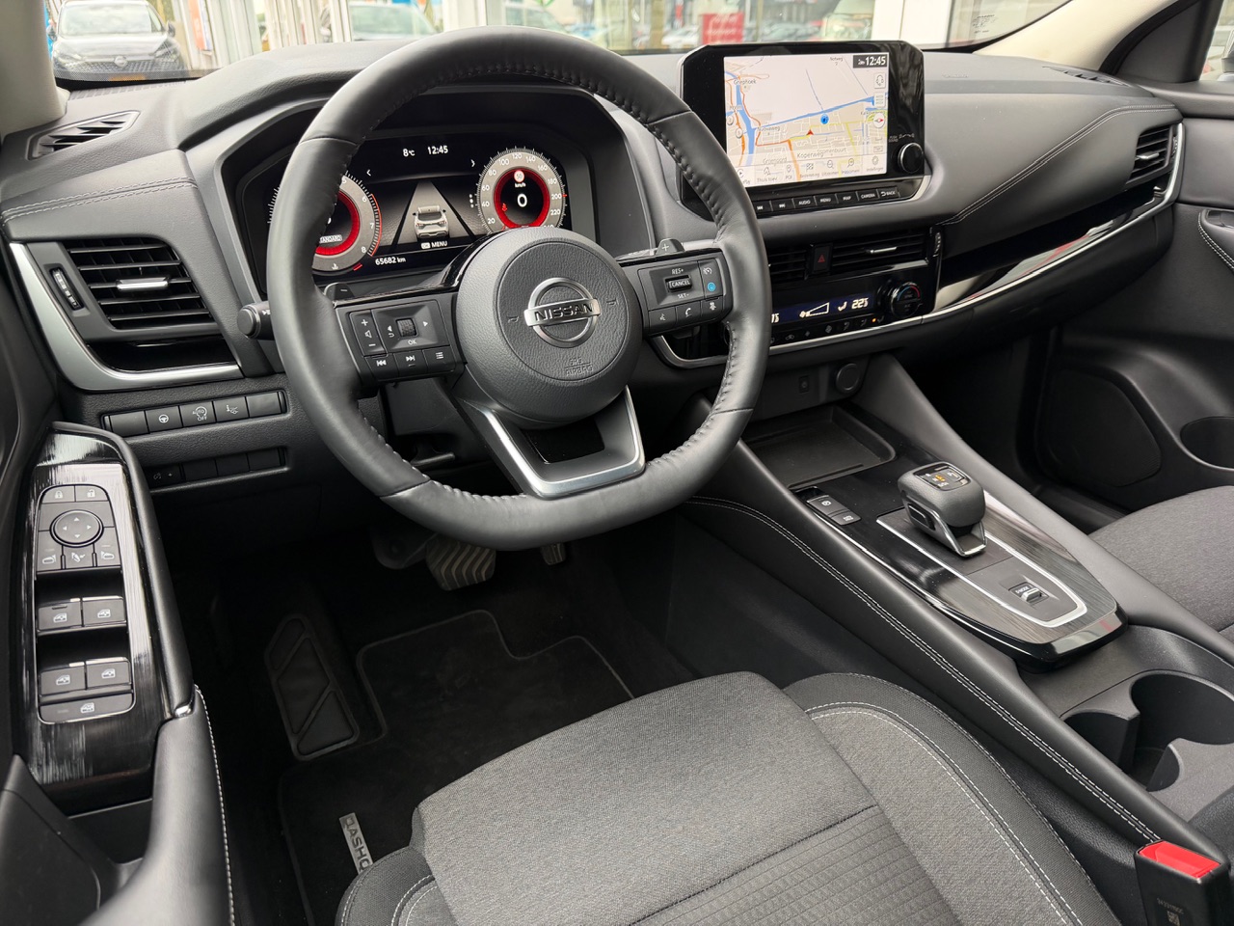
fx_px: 856
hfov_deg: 71.6
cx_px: 617
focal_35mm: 24
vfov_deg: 56.8
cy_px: 463
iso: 160
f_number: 1.78
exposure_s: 1/100
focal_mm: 6.76
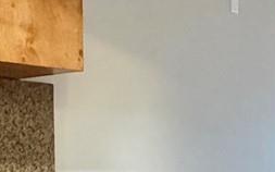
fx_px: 704
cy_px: 182
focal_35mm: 94
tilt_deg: -1.5
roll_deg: +1.0
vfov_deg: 13.7
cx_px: 166
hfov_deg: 22.1
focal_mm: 2.22
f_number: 2.2
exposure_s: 1/60
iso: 800
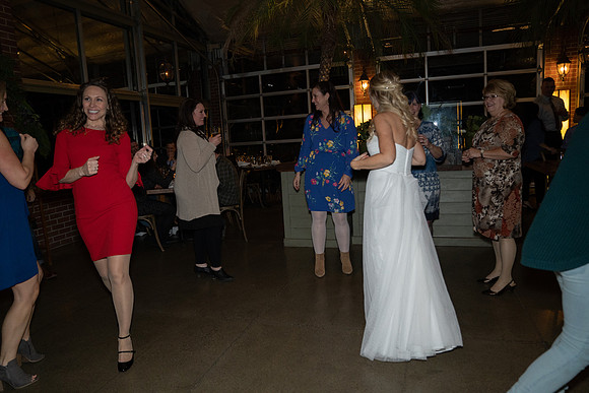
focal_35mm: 24
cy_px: 196
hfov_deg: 73.7
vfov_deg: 53.2
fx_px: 393
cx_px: 294
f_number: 2.8
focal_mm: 24
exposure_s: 1/250
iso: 2500
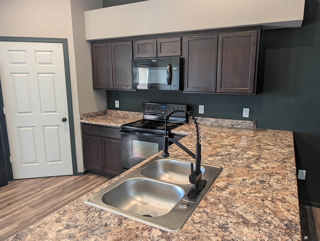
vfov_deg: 56.9
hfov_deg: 71.5
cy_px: 120
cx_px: 160
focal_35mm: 24
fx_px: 222
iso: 797
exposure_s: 1/120
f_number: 1.68
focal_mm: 6.9
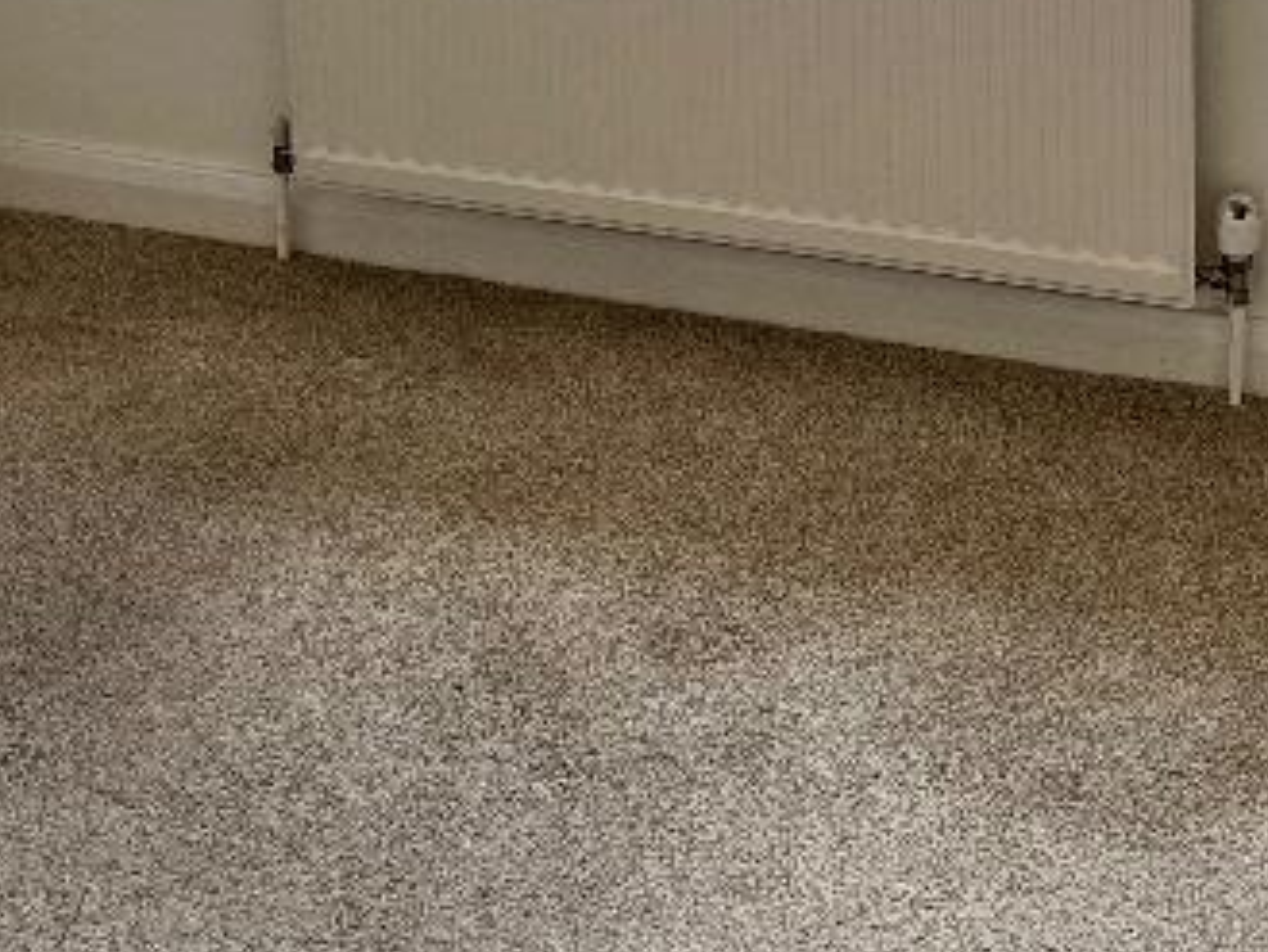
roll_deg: +0.8
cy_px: -428
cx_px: 913
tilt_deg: -12.1
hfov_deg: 23.9
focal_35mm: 81
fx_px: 2968
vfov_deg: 16.7
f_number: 1.6
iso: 40
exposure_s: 1/213
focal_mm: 5.1
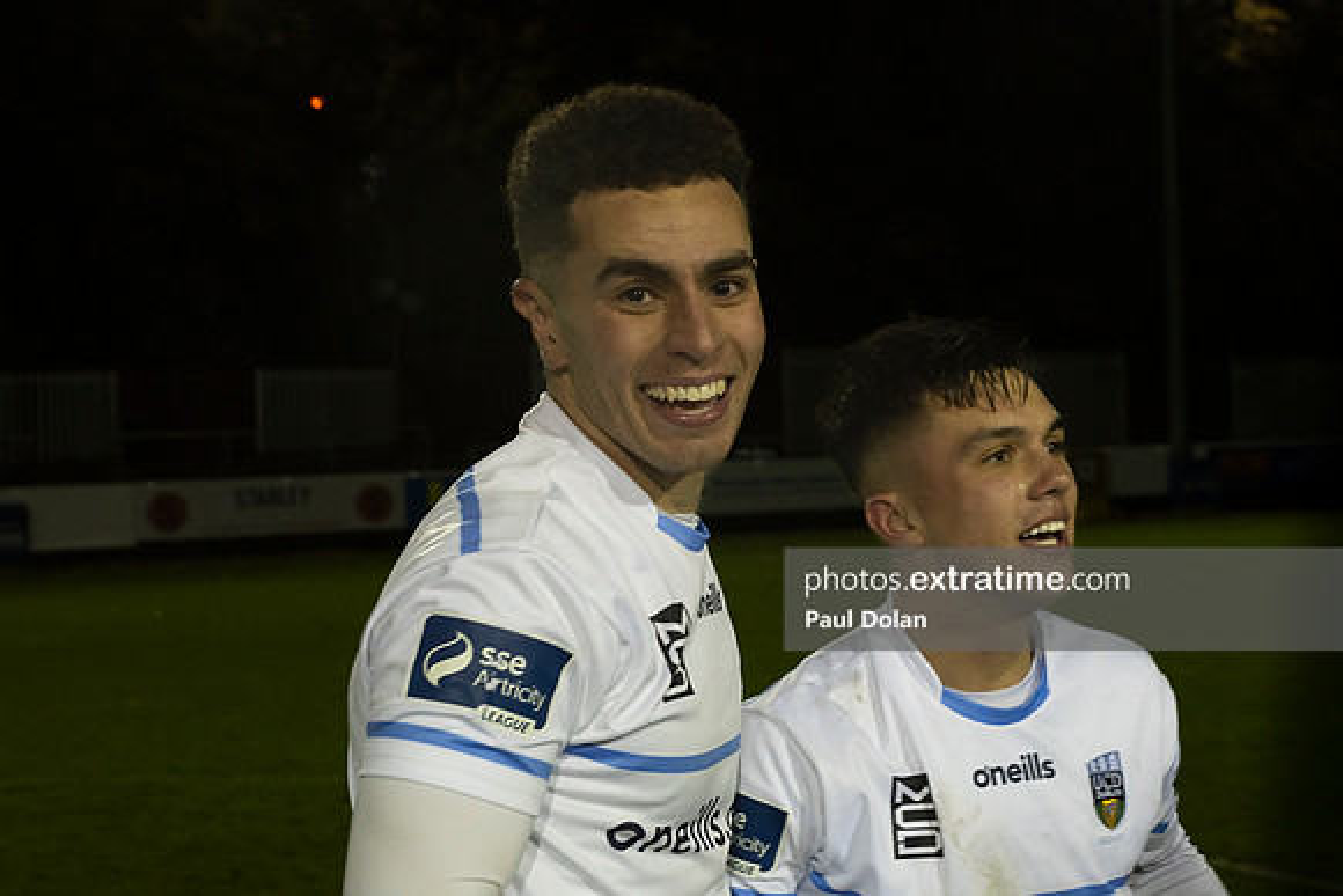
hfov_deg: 28.8
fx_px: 2612
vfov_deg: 19.5
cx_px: 672
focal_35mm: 70
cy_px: 448
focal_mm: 70
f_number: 9
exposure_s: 1/200
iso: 1000
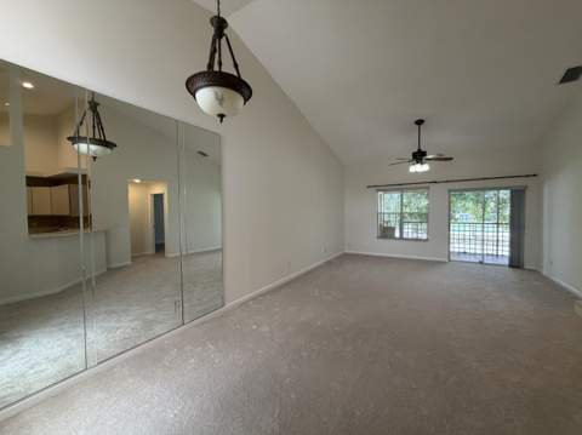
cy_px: 218
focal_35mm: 14
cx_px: 291
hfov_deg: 102.1
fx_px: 235
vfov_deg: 85.6
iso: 250
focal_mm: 2.22
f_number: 2.2
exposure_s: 1/120
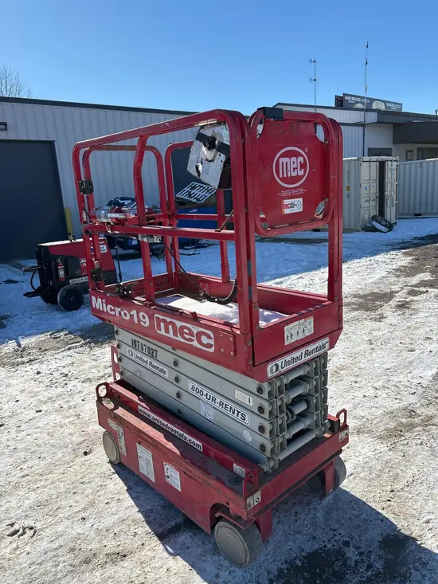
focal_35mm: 26
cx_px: 219
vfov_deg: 67.3
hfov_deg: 53.1
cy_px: 292
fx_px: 439
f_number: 1.6
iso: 50
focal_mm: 5.96
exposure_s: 1/4255
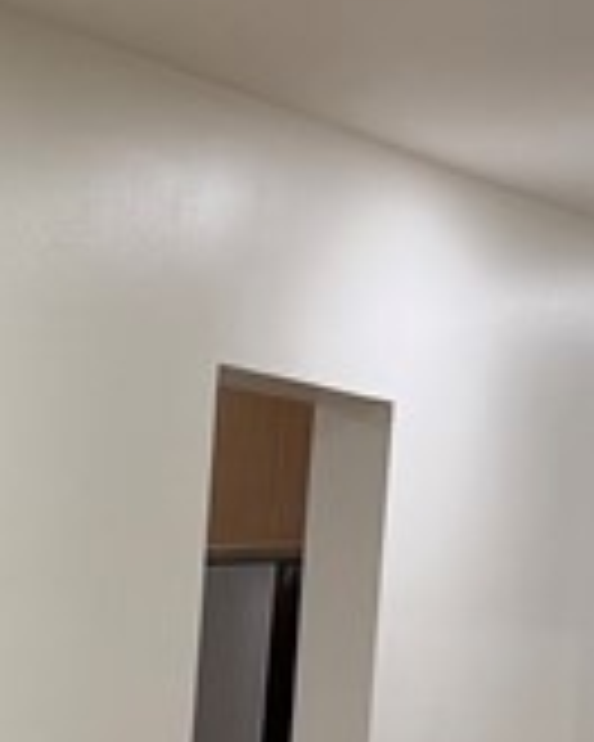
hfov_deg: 8.2
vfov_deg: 12.6
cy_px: 1151
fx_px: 3186
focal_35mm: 145
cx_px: -1458
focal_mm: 6.76
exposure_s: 1/120
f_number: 1.78
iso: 125
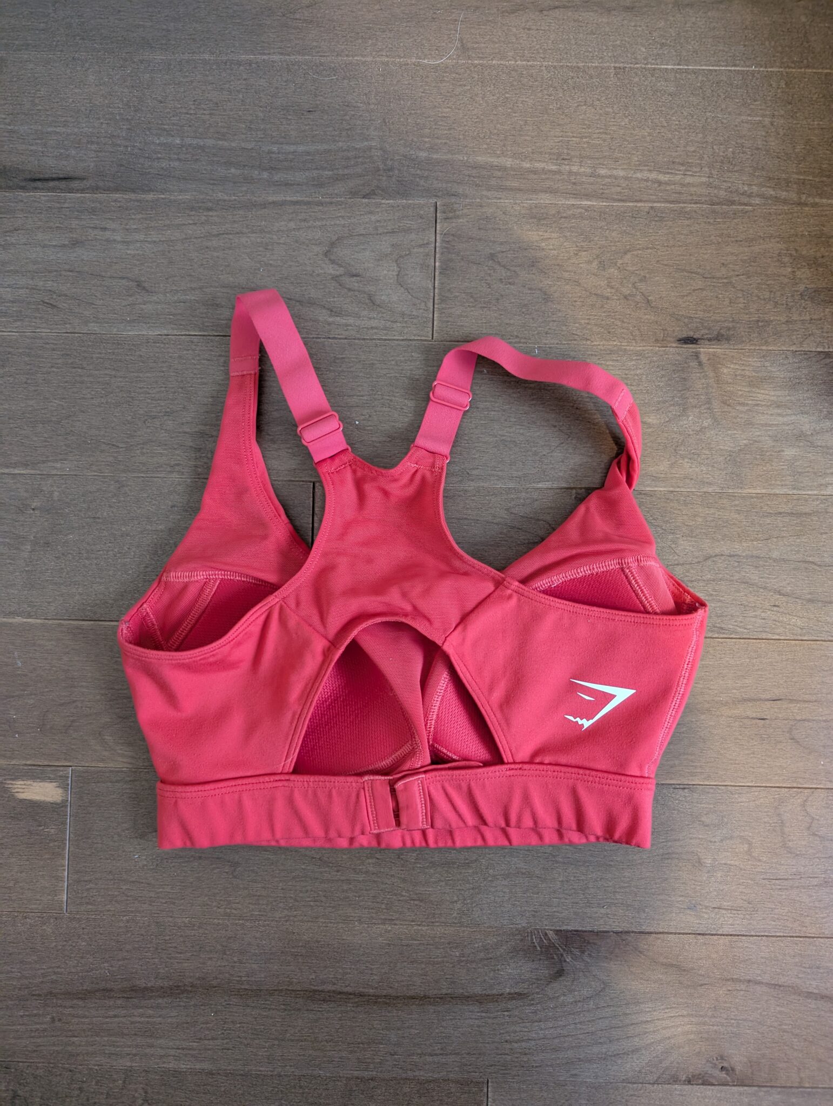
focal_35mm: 24
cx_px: 416
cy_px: 553
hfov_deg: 56.9
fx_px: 768
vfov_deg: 71.5
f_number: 1.68
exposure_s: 1/120
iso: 1069
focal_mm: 6.9
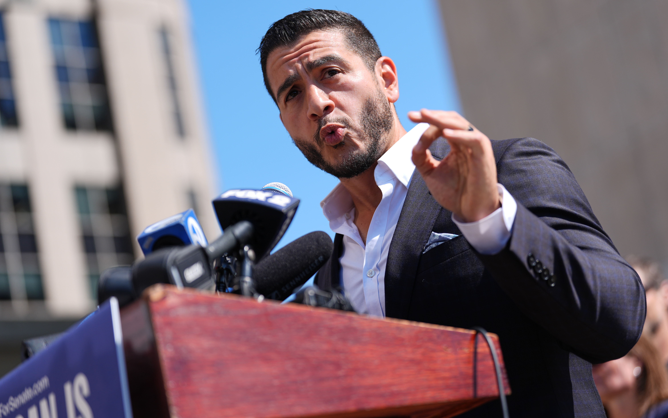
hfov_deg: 20.4
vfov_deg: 12.8
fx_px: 1857
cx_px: 334
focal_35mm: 102
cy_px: 199
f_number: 2.8
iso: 125
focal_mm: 100
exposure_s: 1/2500
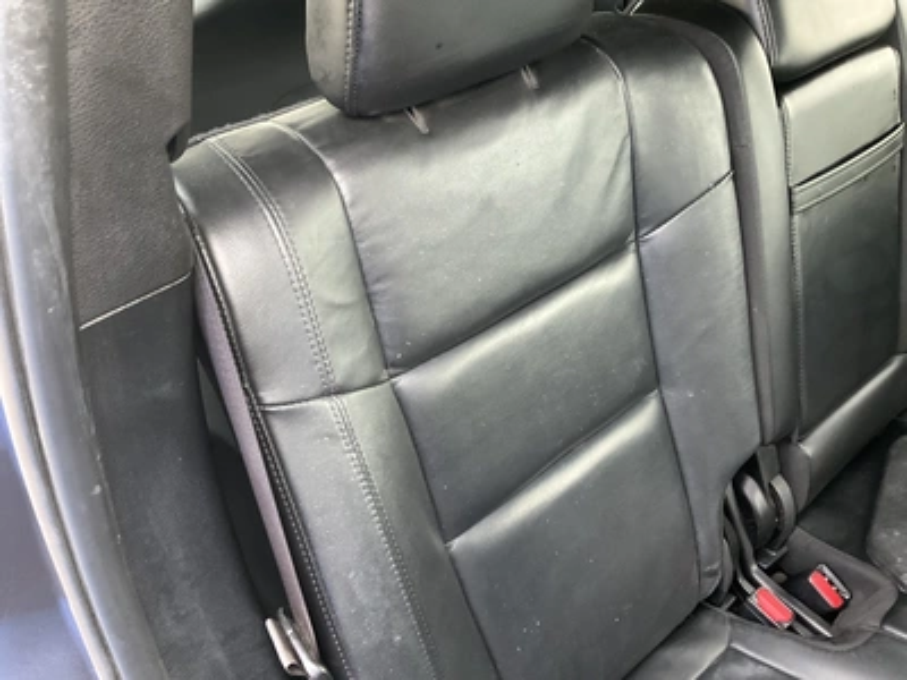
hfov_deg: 61.7
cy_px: 340
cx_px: 454
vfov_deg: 48.2
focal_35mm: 29
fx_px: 760
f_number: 1.8
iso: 320
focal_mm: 3
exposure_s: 1/41
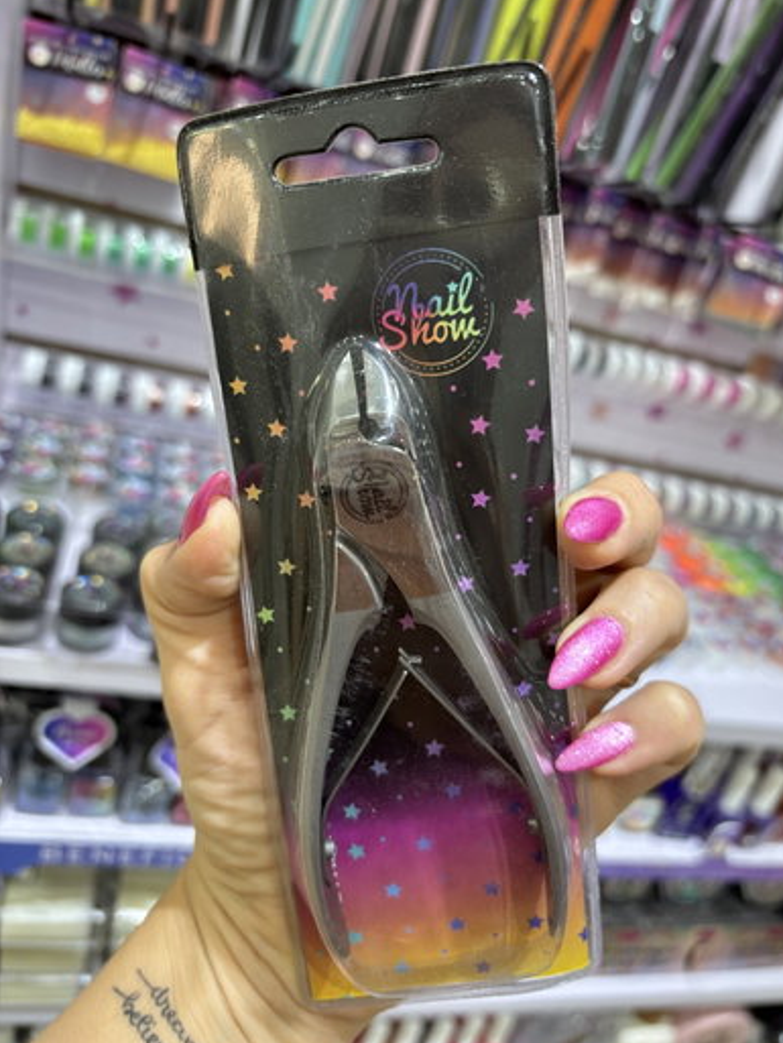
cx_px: 405
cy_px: 515
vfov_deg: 65.3
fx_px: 814
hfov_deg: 51.4
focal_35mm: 27
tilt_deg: -26.7
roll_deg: -18.7
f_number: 1.6
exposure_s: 1/100
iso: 125
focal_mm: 5.96
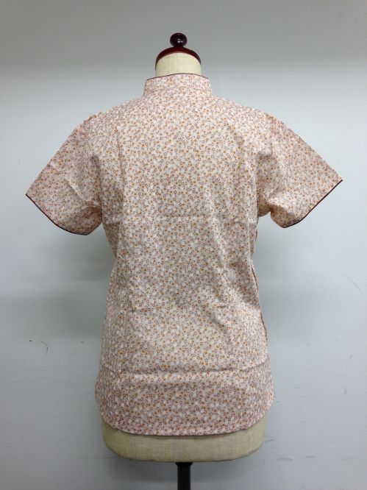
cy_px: 245
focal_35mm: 33
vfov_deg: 55.4
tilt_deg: +2.3
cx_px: 184
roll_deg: +1.2
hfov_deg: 42.9
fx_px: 467
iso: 50
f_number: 2.4
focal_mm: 4.12
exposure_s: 1/25
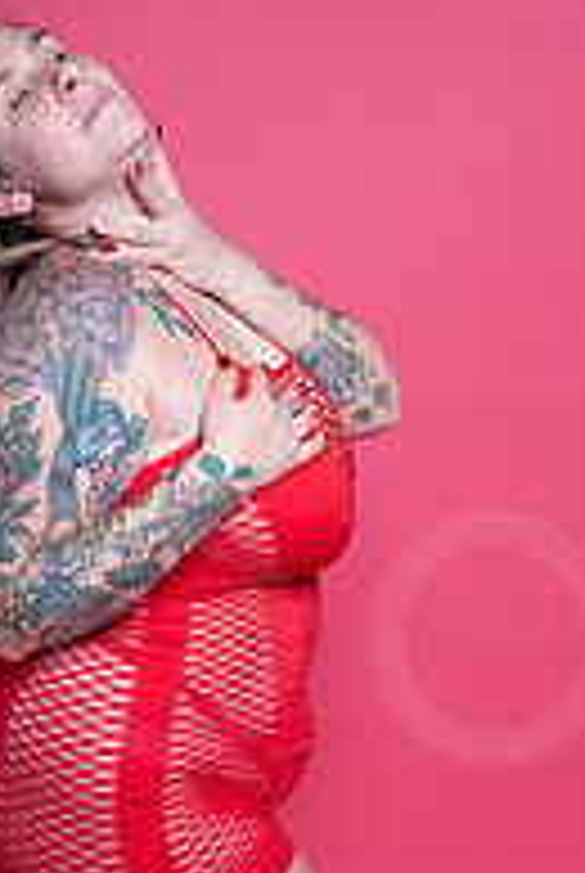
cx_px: 212
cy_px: 634
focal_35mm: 81
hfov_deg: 16.9
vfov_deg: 24.8
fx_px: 1967
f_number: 11
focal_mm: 35
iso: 250
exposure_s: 1/160
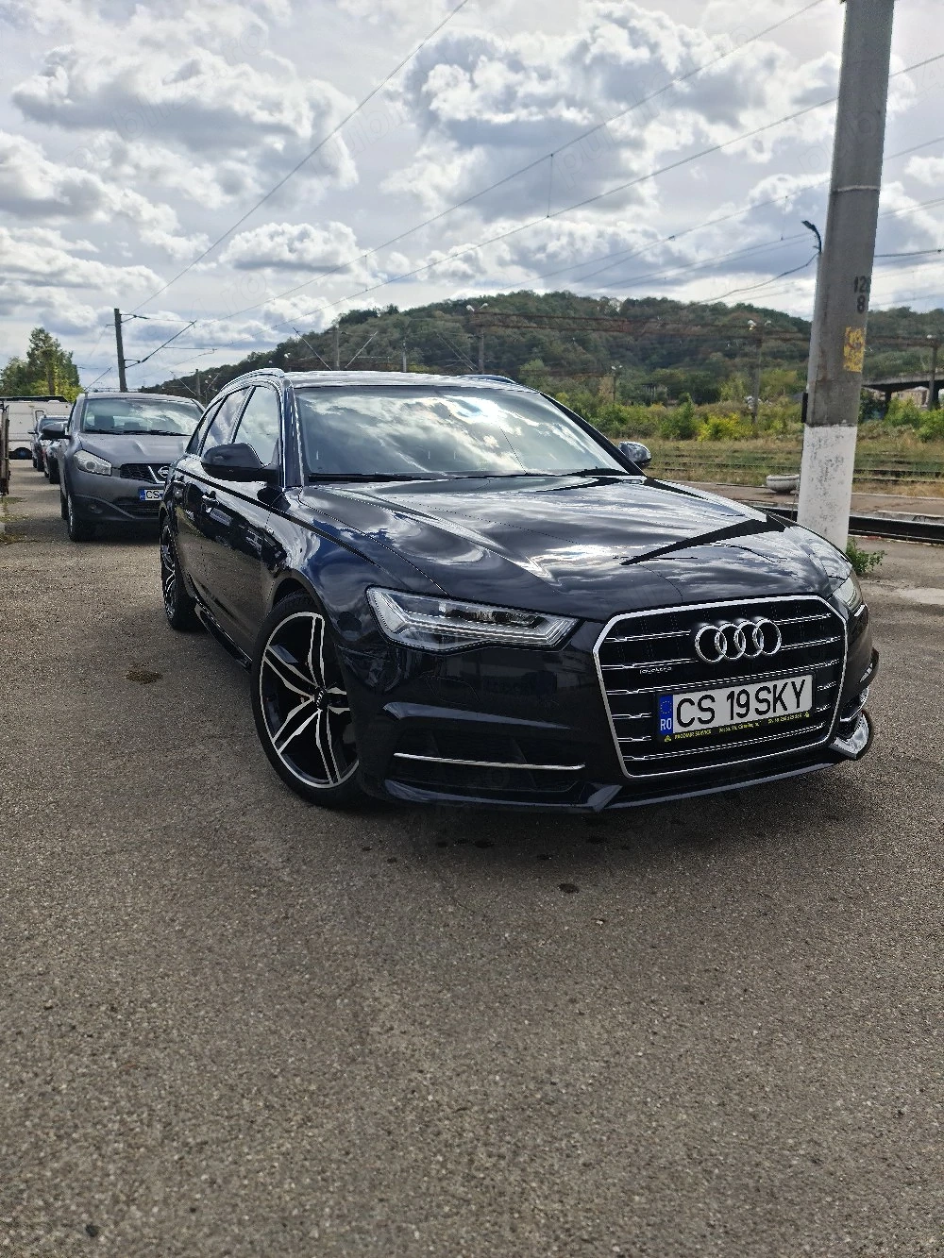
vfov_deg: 69.4
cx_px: 472
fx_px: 909
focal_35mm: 25
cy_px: 629
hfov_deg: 54.9
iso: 50
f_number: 1.8
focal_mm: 7
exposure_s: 1/1667
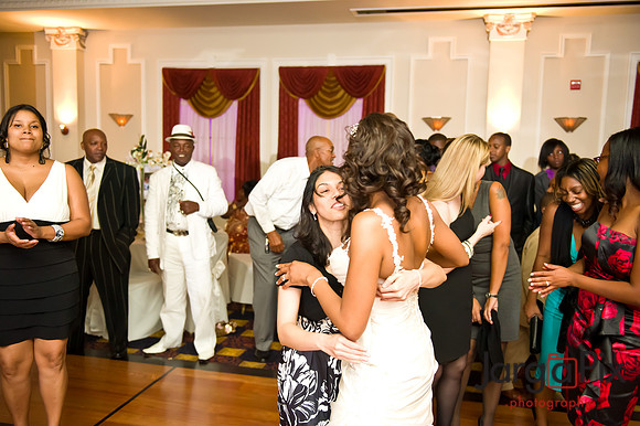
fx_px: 604
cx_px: 320
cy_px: 213
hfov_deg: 55.8
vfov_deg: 38.8
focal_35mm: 34
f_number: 3.2
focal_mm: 34
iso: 3200
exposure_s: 1/125
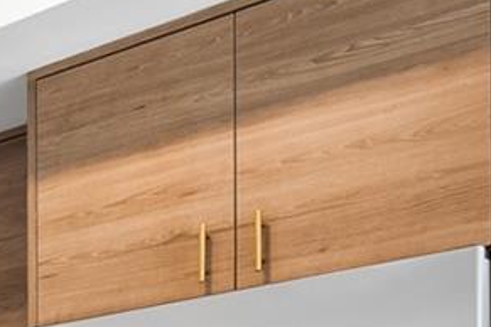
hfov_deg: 14.9
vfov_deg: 13.9
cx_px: -666
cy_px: 586
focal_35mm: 88
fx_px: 1200
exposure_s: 1/3
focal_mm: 16
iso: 200
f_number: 8
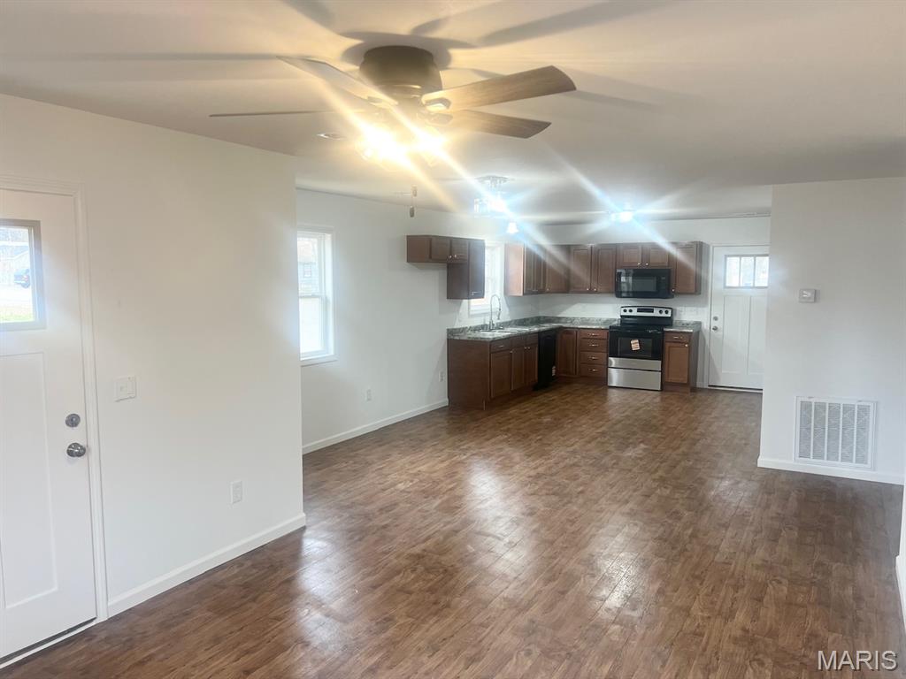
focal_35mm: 26
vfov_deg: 53.1
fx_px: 680
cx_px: 453
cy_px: 340
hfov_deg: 67.3
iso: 125
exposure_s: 1/120
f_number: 1.5
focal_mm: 5.7
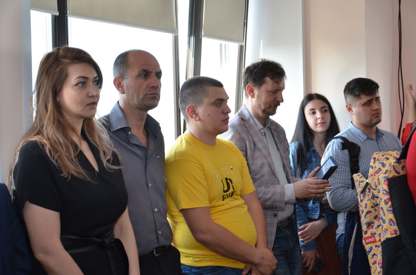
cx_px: 208
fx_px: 692
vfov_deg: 22.5
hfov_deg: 33.5
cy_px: 138
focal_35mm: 60
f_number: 4.5
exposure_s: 1/250
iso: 640
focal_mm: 40
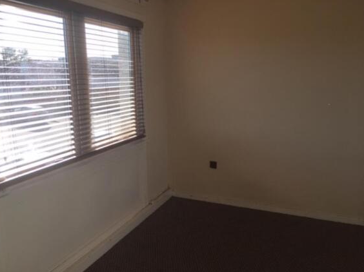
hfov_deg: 60.0
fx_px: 315
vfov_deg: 46.7
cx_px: 179
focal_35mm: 30
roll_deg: +0.9
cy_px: 136
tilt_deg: -10.4
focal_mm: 4.15
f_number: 2.2
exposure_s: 1/608
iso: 32
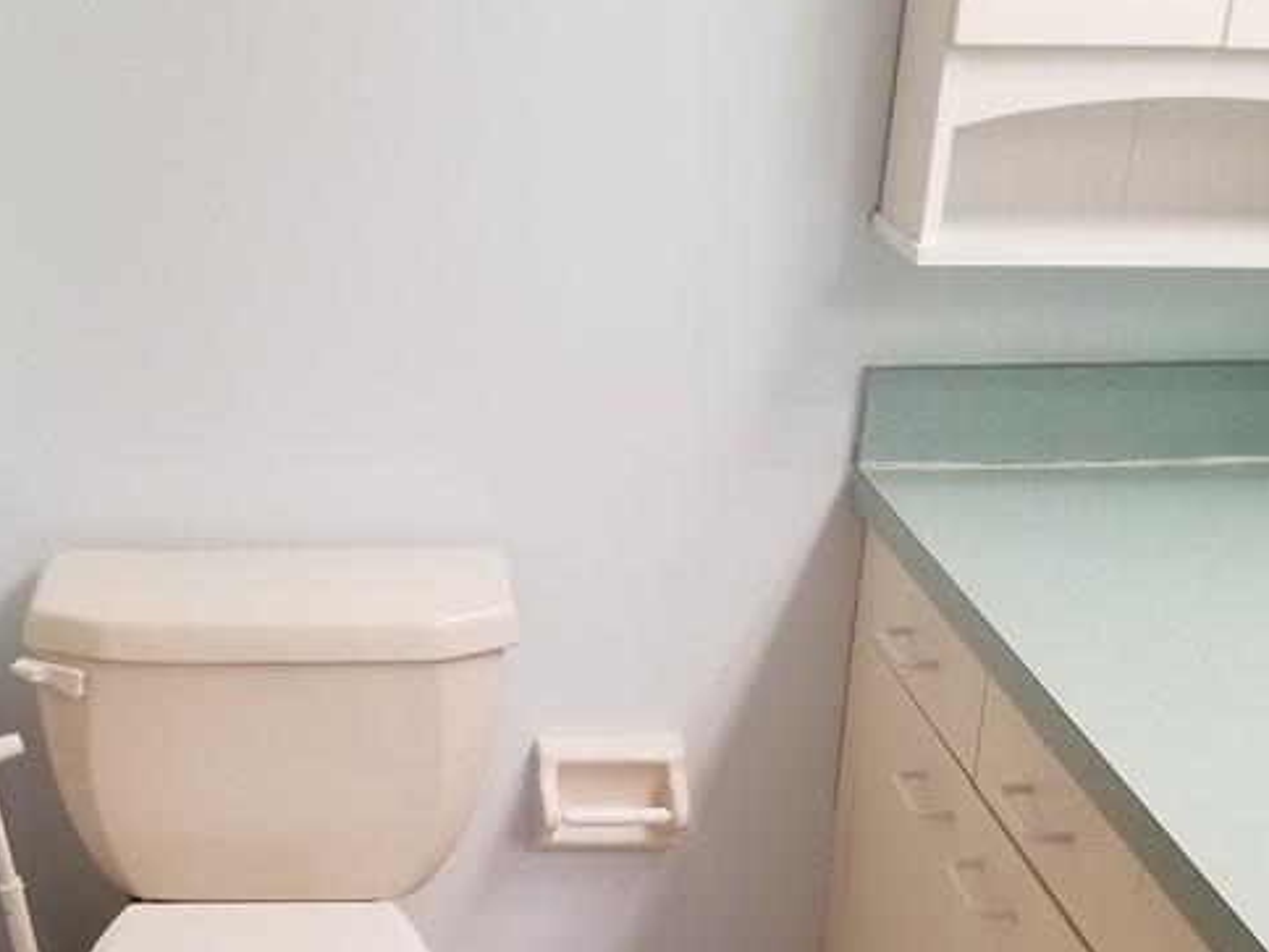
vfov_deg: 25.8
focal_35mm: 55
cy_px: 831
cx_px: 309
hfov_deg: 34.2
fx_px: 2016
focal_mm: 4.3
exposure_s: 1/60
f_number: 1.7
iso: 160
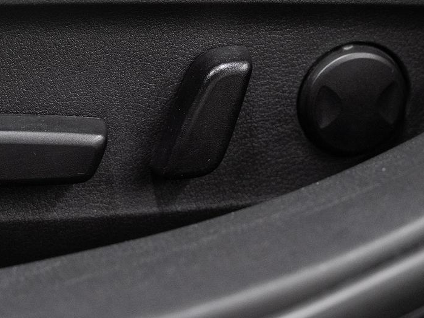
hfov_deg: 18.5
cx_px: 237
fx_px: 1298
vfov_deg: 13.9
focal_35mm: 106
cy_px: 104
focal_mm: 44.4
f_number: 3.5
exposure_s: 1/40
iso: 800
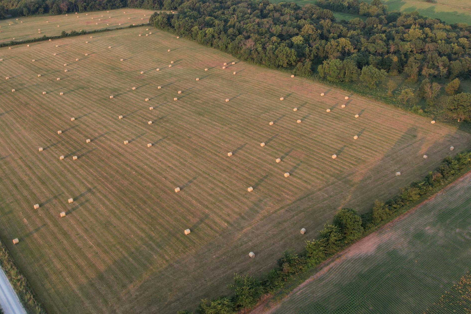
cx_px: 222
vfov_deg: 37.7
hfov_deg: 54.4
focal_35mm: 35
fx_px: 458
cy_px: 128
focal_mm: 8.38
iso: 110
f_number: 2.8
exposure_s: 1/40
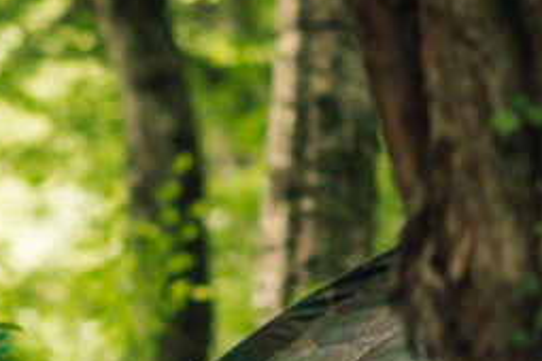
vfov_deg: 4.0
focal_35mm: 341
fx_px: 5134
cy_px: 247
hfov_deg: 6.0
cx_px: -100
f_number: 1.4
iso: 320
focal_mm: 85
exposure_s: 1/125
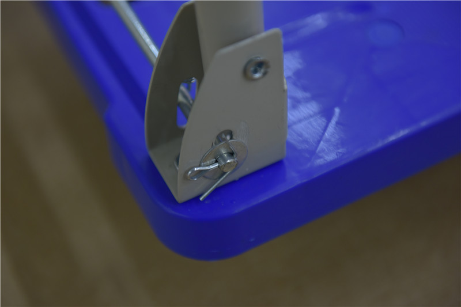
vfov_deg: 19.4
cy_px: 154
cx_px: 230
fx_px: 896
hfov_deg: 28.8
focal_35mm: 70
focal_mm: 70
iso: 800
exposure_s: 1/60
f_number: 3.5
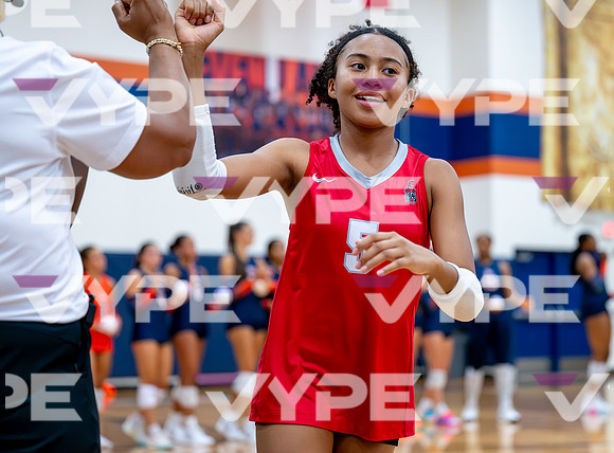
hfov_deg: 24.1
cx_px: 355
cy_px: 230
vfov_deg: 17.9
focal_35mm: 82
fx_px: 1438
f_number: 2.8
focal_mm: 70
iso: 3200
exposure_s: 1/800
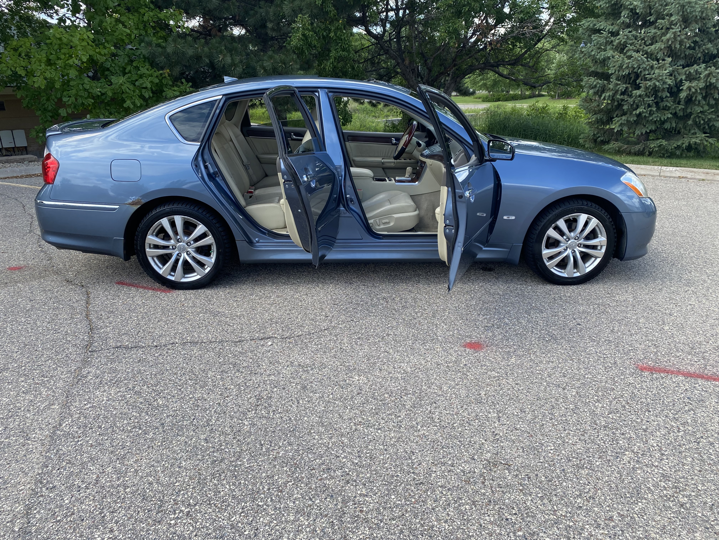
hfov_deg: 67.3
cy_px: 270
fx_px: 540
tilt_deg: -20.0
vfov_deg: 53.1
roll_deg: +0.8
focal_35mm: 26
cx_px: 360
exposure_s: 1/752
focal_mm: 4.25
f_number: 1.8
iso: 32
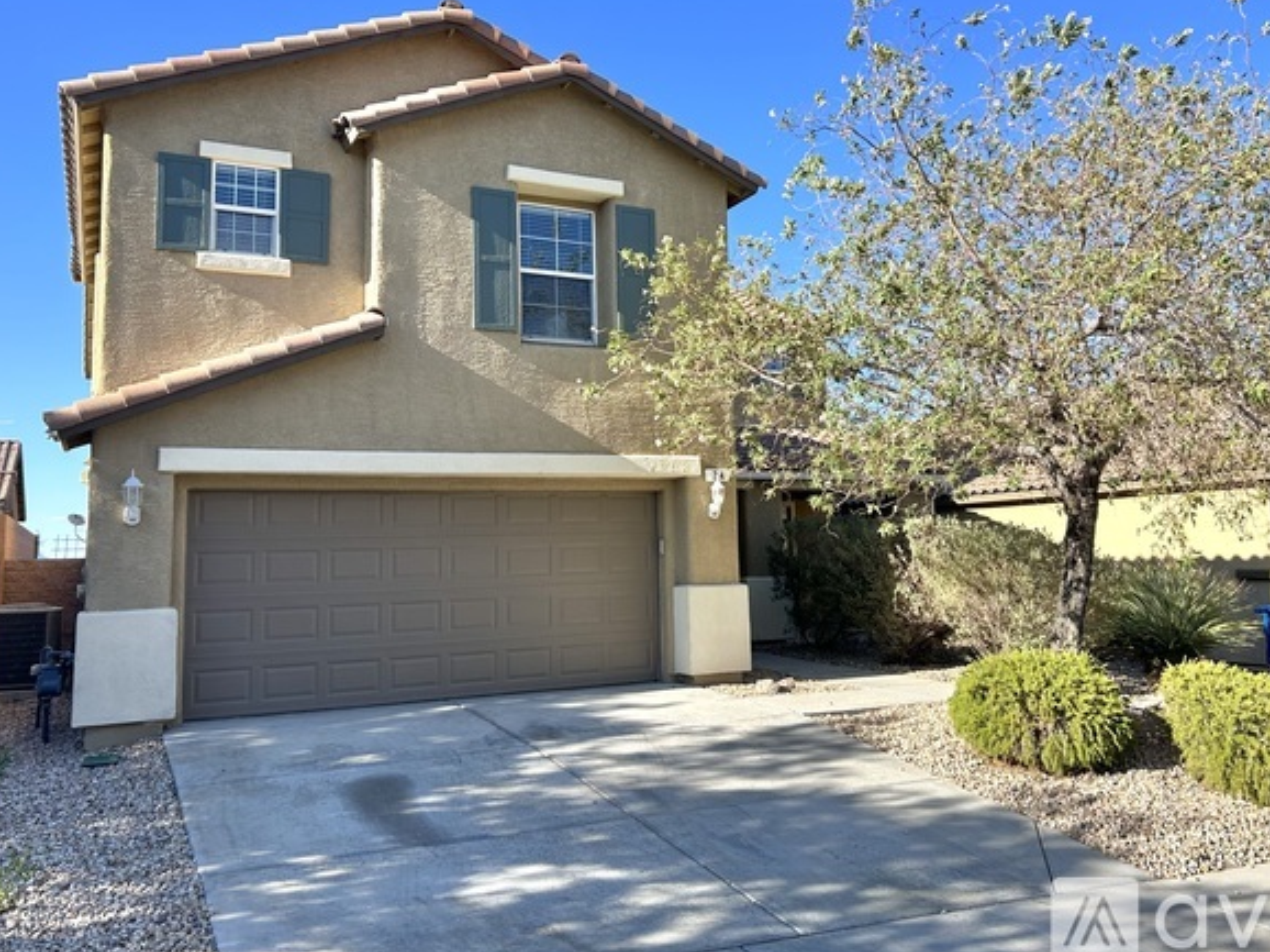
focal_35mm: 30
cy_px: 416
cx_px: 673
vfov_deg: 46.7
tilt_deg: +9.1
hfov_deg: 59.9
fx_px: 1100
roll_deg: +2.8
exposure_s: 1/2045
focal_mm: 5.7
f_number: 1.5
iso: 50
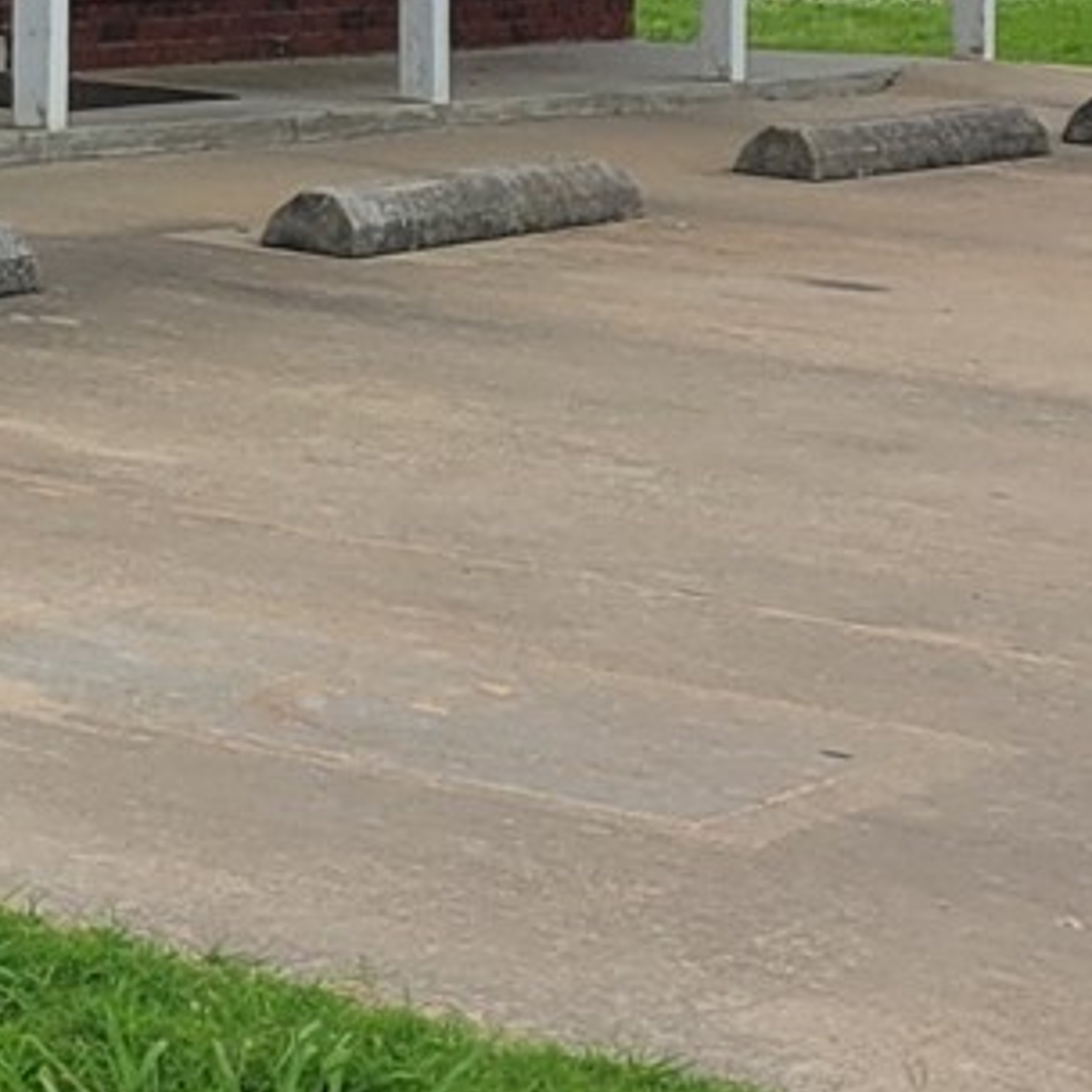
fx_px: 5175
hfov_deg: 9.3
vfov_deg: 11.8
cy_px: -165
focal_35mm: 145
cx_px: -2259
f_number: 1.8
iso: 40
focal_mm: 5.4
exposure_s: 1/2745
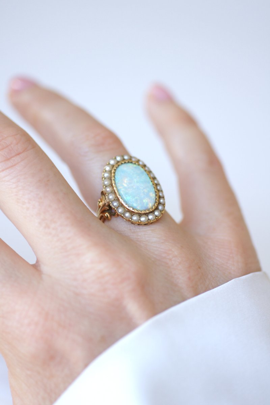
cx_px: 135
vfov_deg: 19.5
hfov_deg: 13.0
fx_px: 1181
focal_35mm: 105
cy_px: 202
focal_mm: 70
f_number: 2.8
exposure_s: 1/125
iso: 200
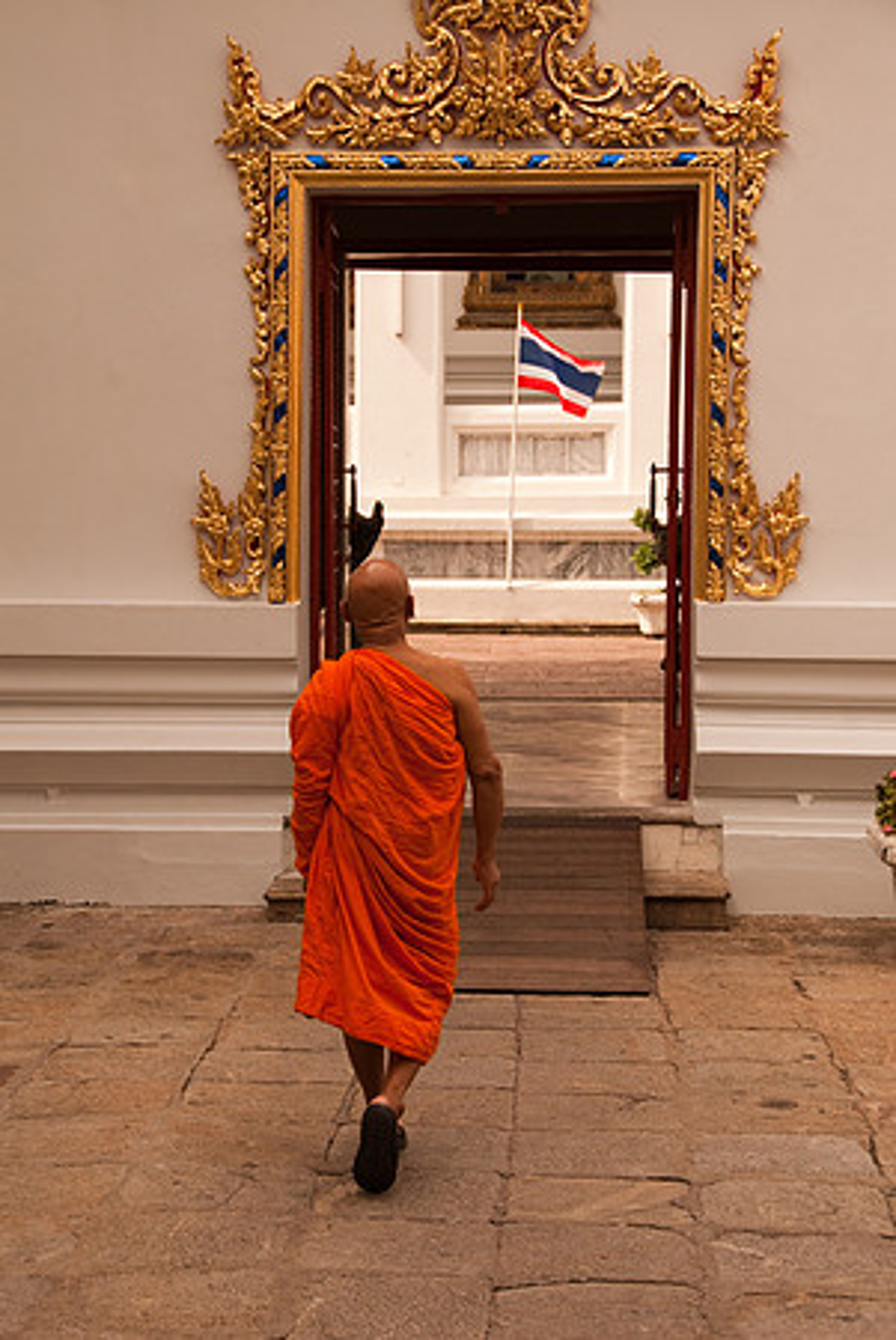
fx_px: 2905
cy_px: 670
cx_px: 448
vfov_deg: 26.0
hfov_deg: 17.5
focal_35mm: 78
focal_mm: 52
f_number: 7.1
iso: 100
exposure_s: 1/180
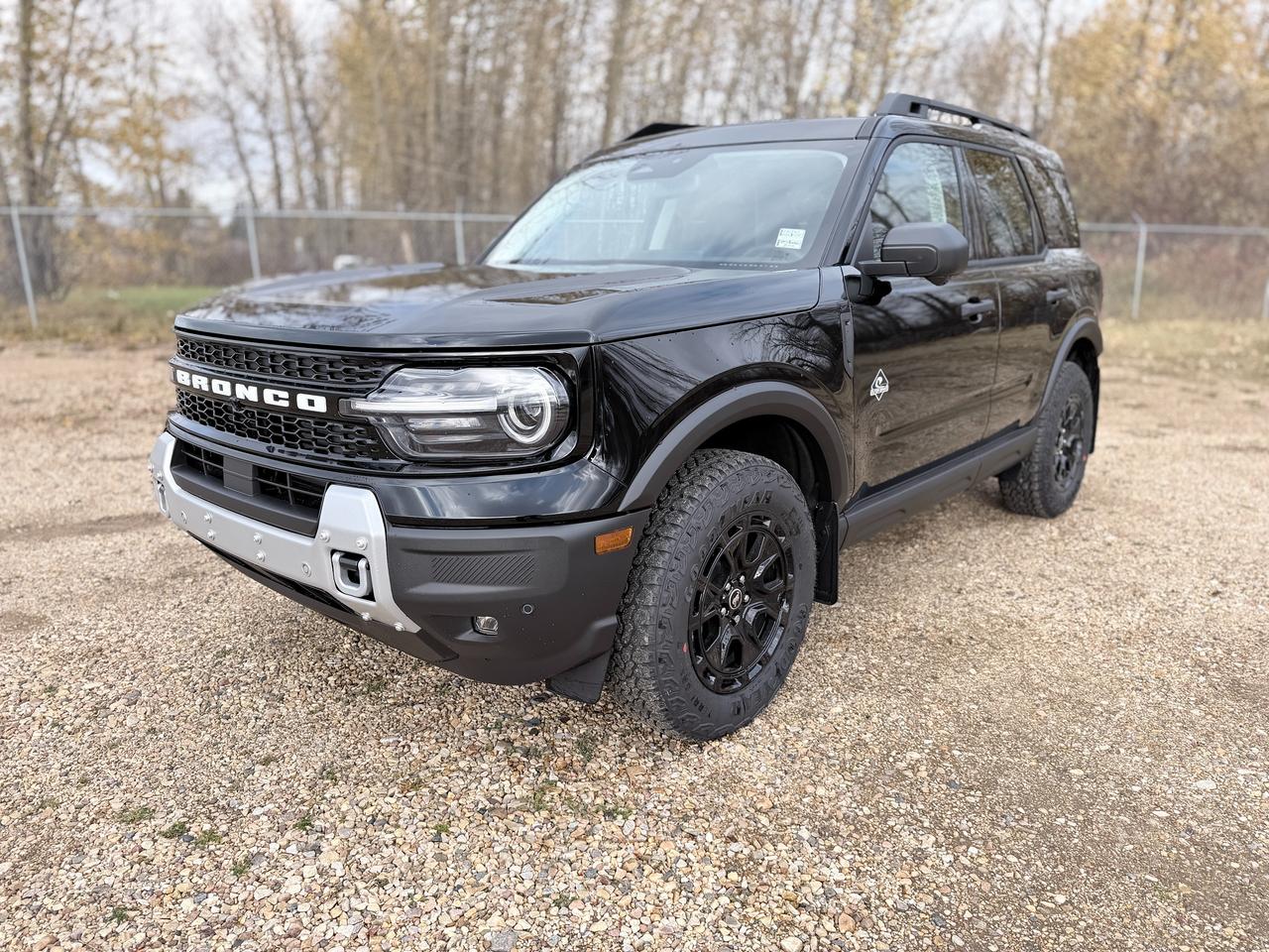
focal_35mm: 24
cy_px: 476
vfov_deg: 56.8
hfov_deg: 71.6
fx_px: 880
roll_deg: +1.0
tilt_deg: -15.2
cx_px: 634
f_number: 1.78
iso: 80
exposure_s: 1/1156
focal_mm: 6.76
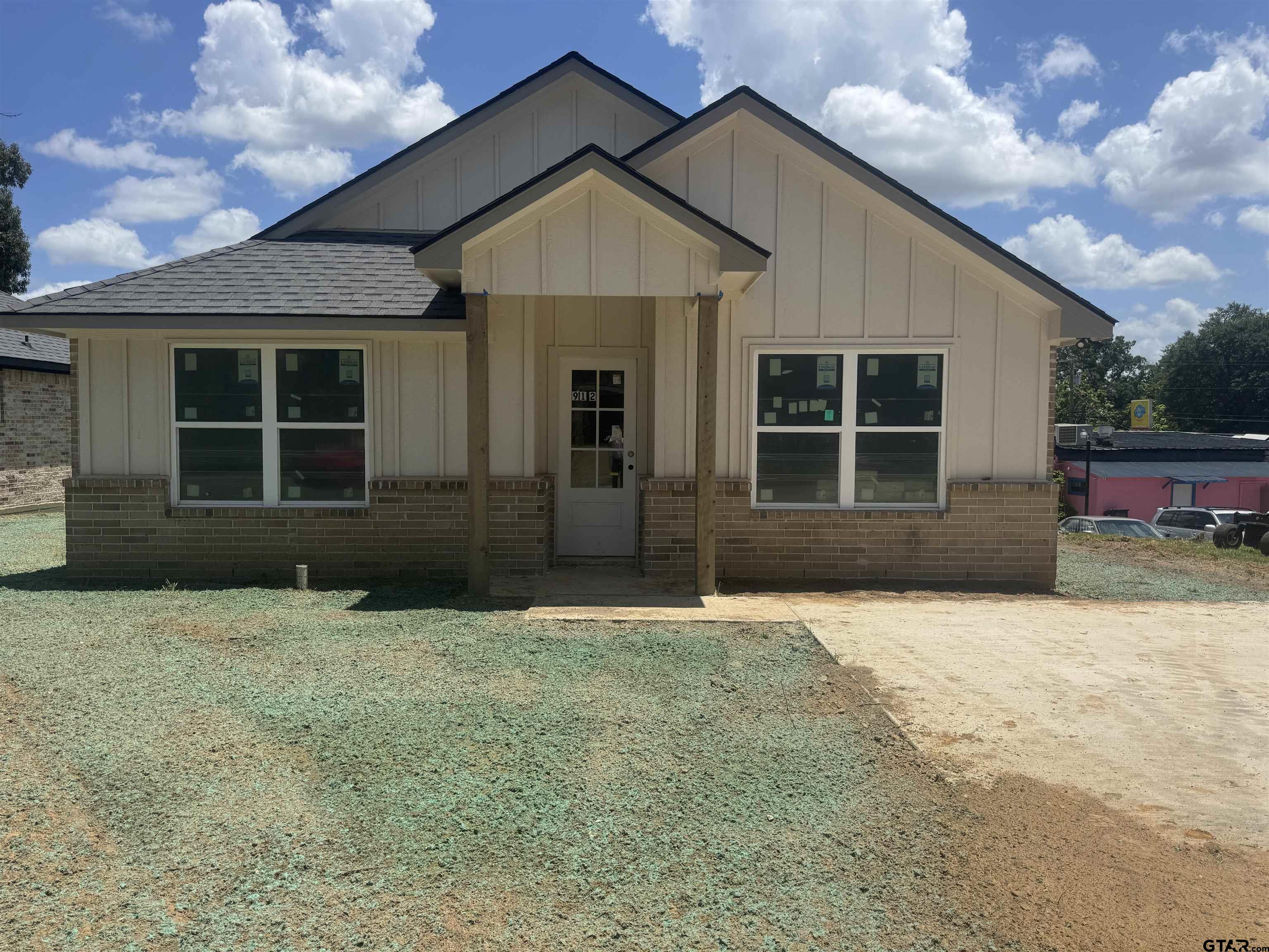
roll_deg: -0.6
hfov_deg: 71.6
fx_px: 880
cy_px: 476
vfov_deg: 56.8
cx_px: 634
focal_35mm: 24
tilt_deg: -3.3
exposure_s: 1/7092
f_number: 1.78
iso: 80
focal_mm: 6.76
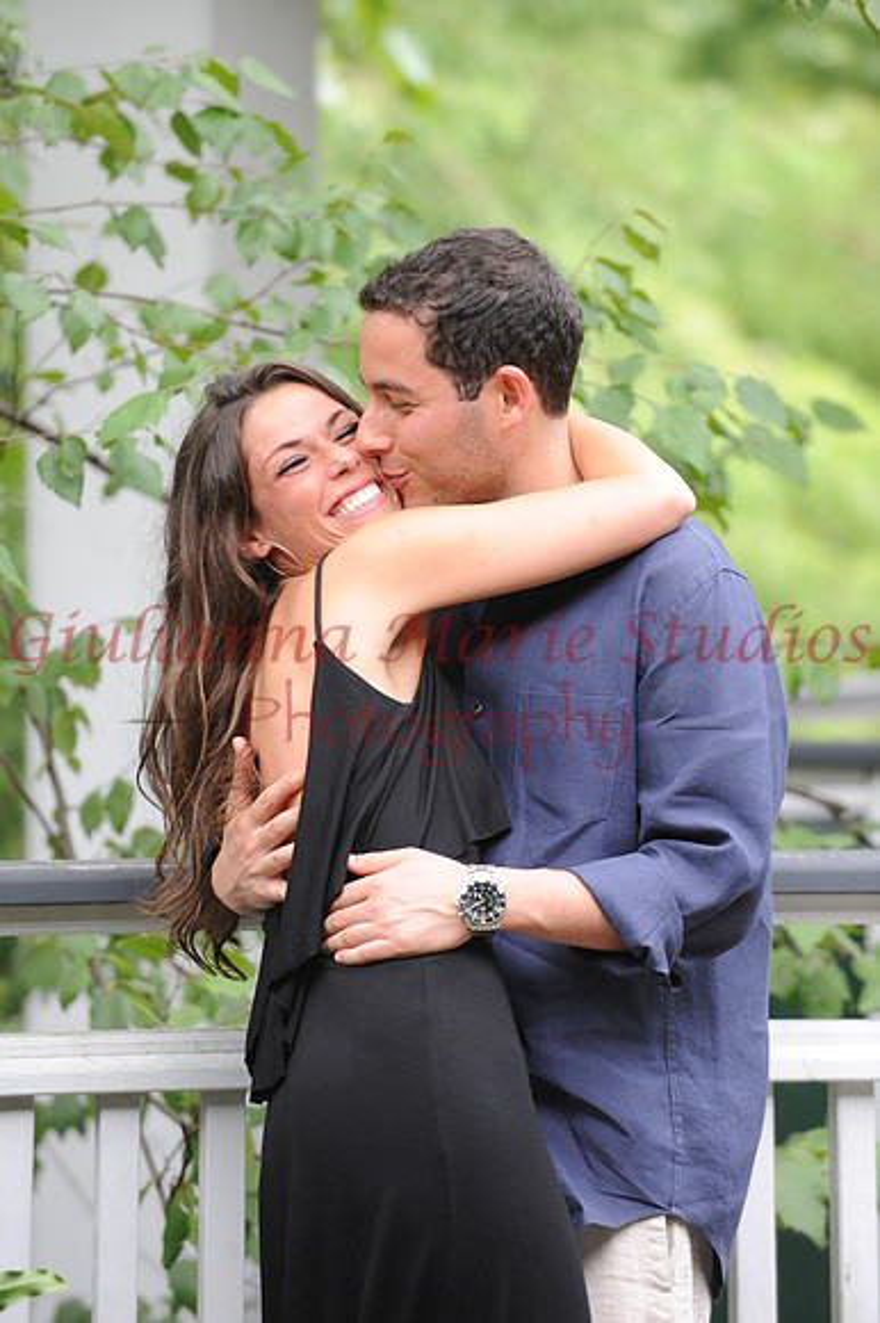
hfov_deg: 6.9
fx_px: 7342
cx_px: 440
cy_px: 662
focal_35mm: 200
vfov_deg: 10.3
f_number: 5
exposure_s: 1/100
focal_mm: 200
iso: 500
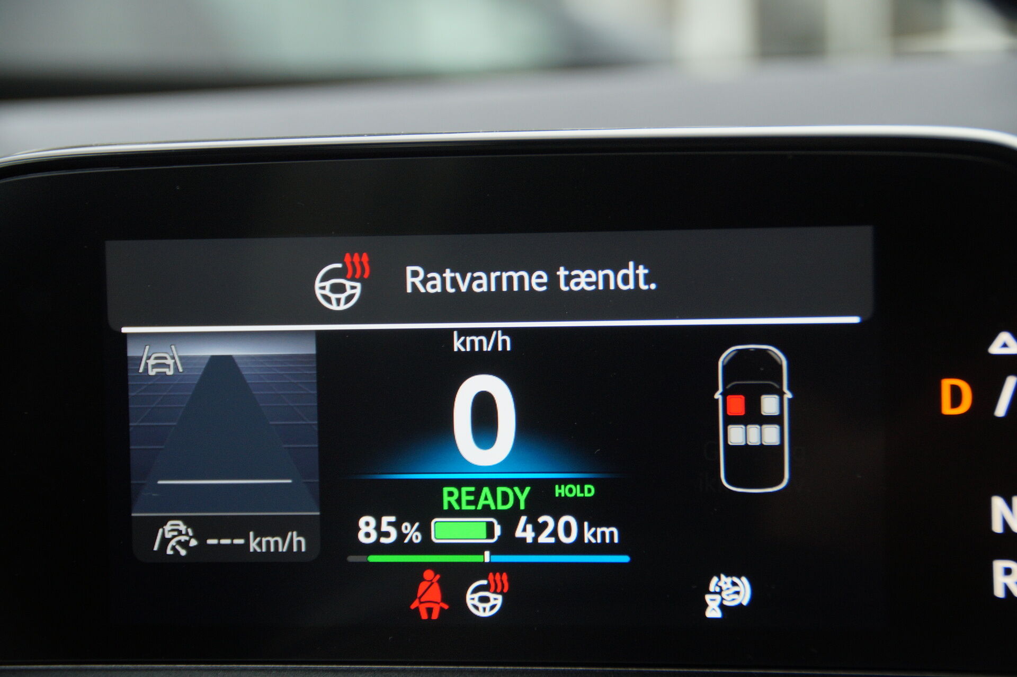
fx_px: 3176
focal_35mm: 112
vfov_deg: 12.2
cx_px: 508
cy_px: 338
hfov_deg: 18.2
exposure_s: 1/125
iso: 200
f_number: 5.6
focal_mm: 75
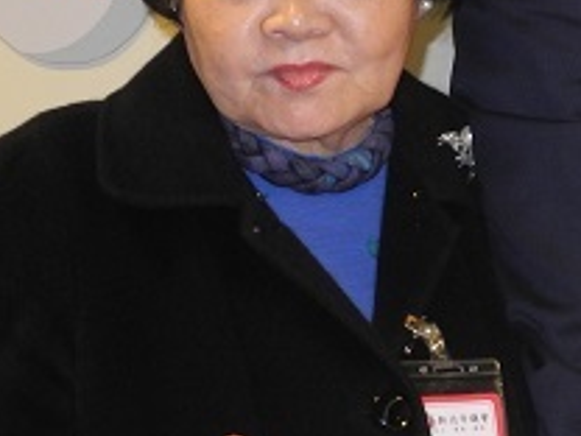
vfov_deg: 8.6
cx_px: 872
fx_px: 2904
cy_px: 87
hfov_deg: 11.0
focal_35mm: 173
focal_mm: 9.7
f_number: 3.2
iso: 200
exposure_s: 1/30
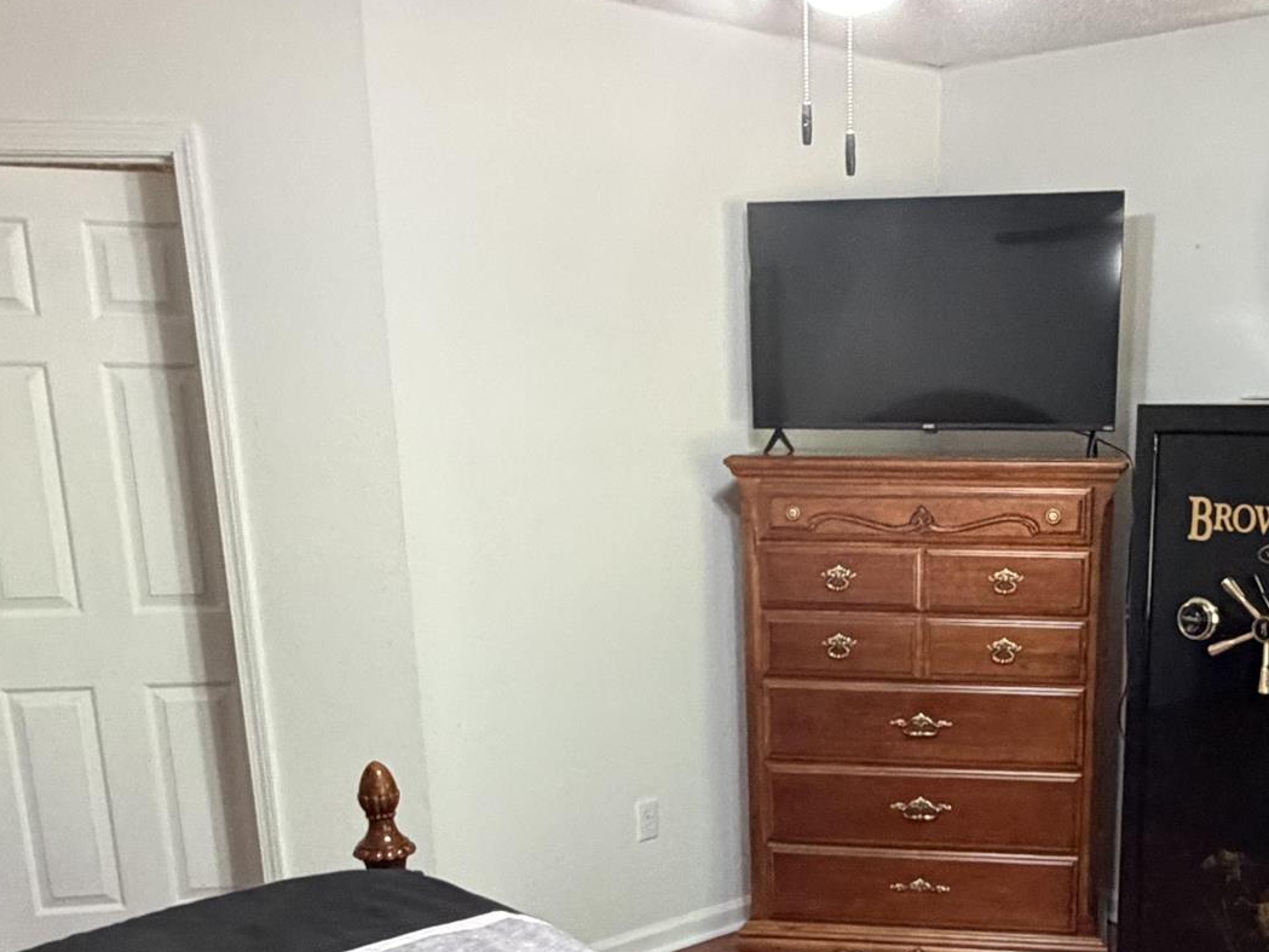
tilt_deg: -17.4
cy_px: 833
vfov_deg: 33.5
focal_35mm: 41
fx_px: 1503
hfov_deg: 44.7
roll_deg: +1.2
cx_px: 902
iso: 500
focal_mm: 2.22
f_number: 2.2
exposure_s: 1/60
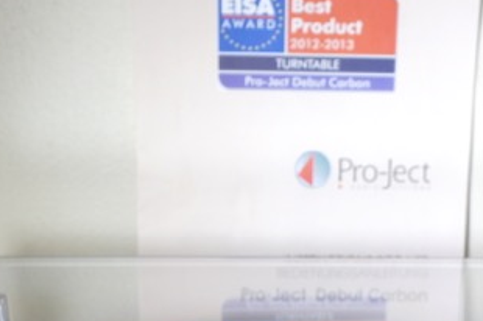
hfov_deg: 21.9
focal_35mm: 93
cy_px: 402
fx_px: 1246
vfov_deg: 14.2
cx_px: 319
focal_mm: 24
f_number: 5
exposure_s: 1/60
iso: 200
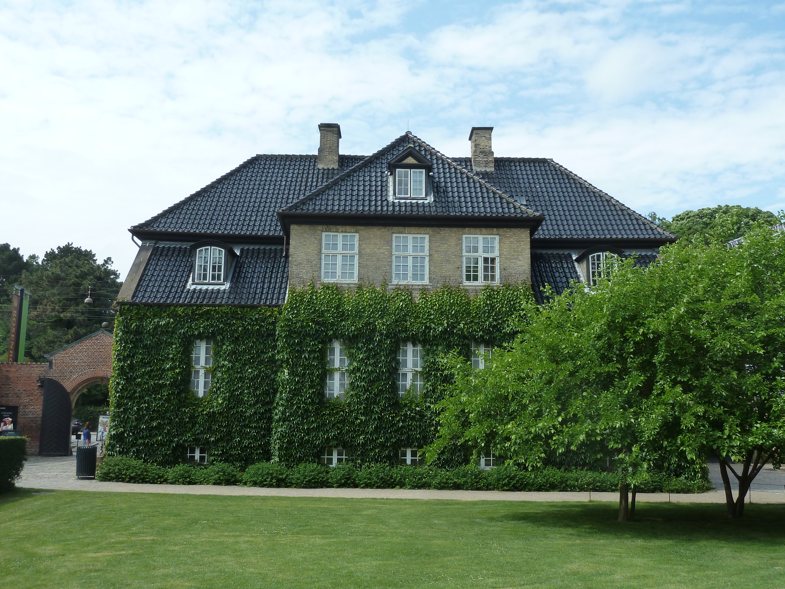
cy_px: 294
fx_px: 794
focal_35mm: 35
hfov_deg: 52.6
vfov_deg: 40.7
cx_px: 392
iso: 125
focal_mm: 5.7
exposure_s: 1/500
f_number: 4
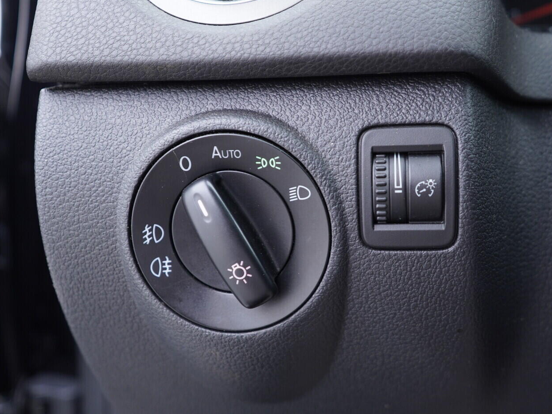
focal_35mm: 40
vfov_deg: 36.0
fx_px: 638
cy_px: 211
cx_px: 293
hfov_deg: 46.8
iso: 320
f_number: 2.8
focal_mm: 24
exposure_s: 1/40
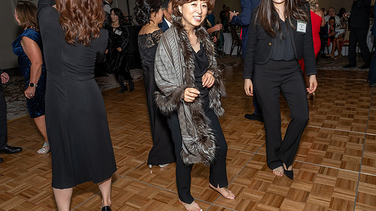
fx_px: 289
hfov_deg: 66.0
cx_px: 202
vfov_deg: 40.2
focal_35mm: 29
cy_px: 96
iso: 400
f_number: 5.6
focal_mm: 17
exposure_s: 1/250
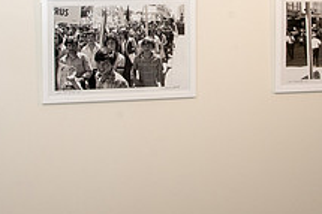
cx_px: 184
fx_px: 760
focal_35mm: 85
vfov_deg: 15.8
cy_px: 10
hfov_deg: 23.9
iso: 1000
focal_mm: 21
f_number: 13
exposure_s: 1/40
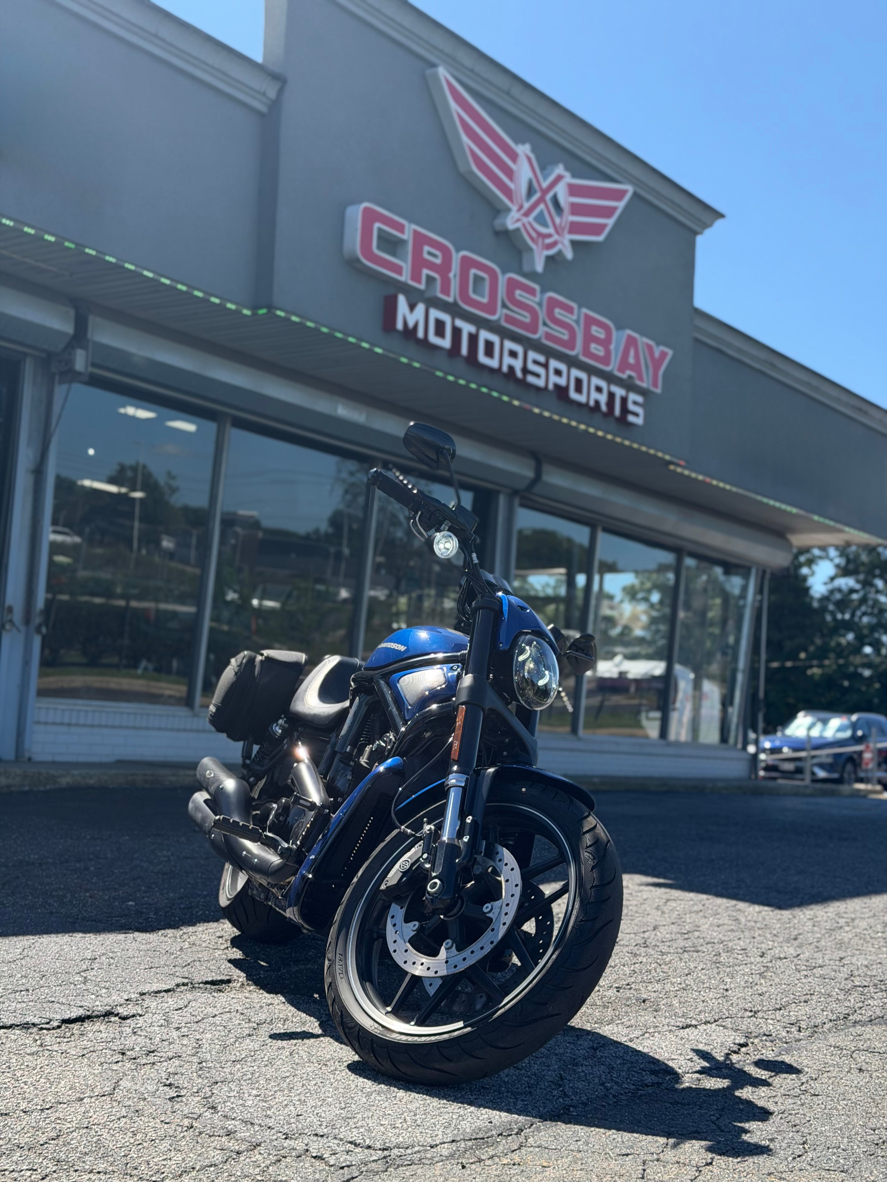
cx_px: 444
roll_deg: -2.6
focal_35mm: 48
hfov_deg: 30.3
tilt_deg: +6.1
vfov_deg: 39.7
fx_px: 1640
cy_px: 591
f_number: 1.78
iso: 100
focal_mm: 6.76
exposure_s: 1/2088
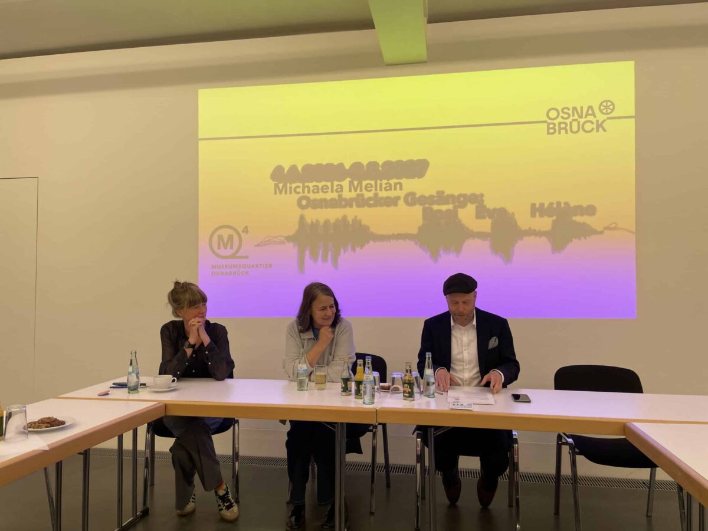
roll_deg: -0.2
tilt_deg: +2.5
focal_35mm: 26
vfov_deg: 53.1
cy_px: 266
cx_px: 354
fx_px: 532
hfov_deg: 67.3
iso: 40
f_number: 1.6
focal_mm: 4.2
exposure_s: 1/120
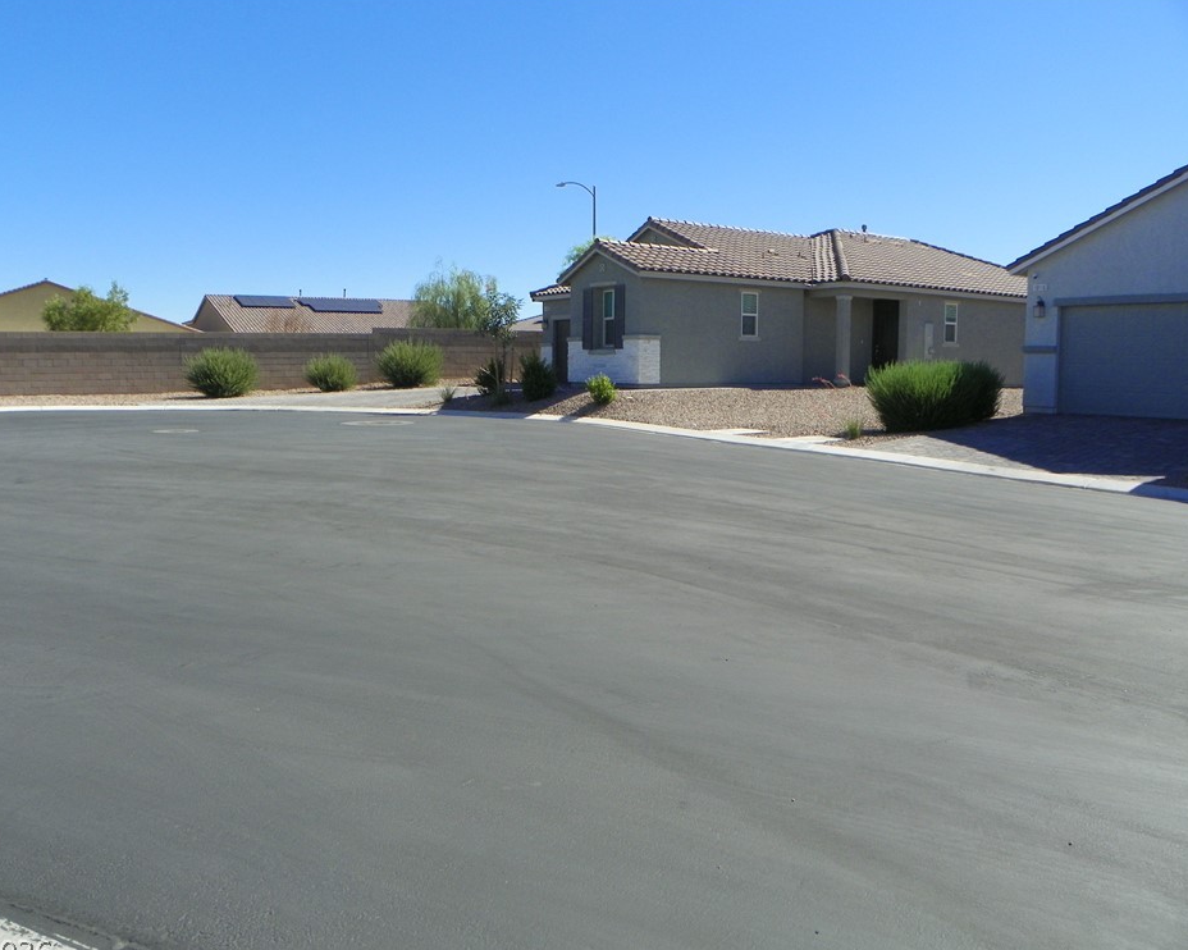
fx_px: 984
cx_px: 567
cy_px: 480
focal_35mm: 28
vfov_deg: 51.5
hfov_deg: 62.2
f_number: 5.6
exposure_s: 1/400
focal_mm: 4.6
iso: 64
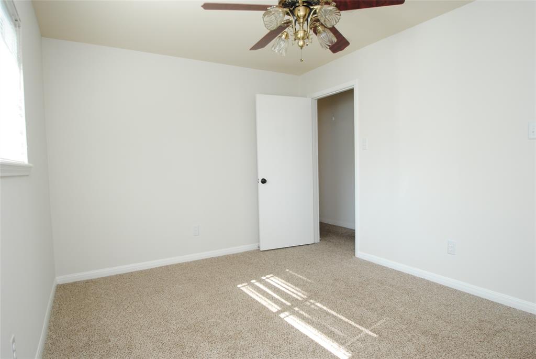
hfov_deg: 81.1
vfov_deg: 59.6
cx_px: 268
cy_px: 180
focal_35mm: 21
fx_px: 313
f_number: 4
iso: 200
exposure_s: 1/60
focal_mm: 14
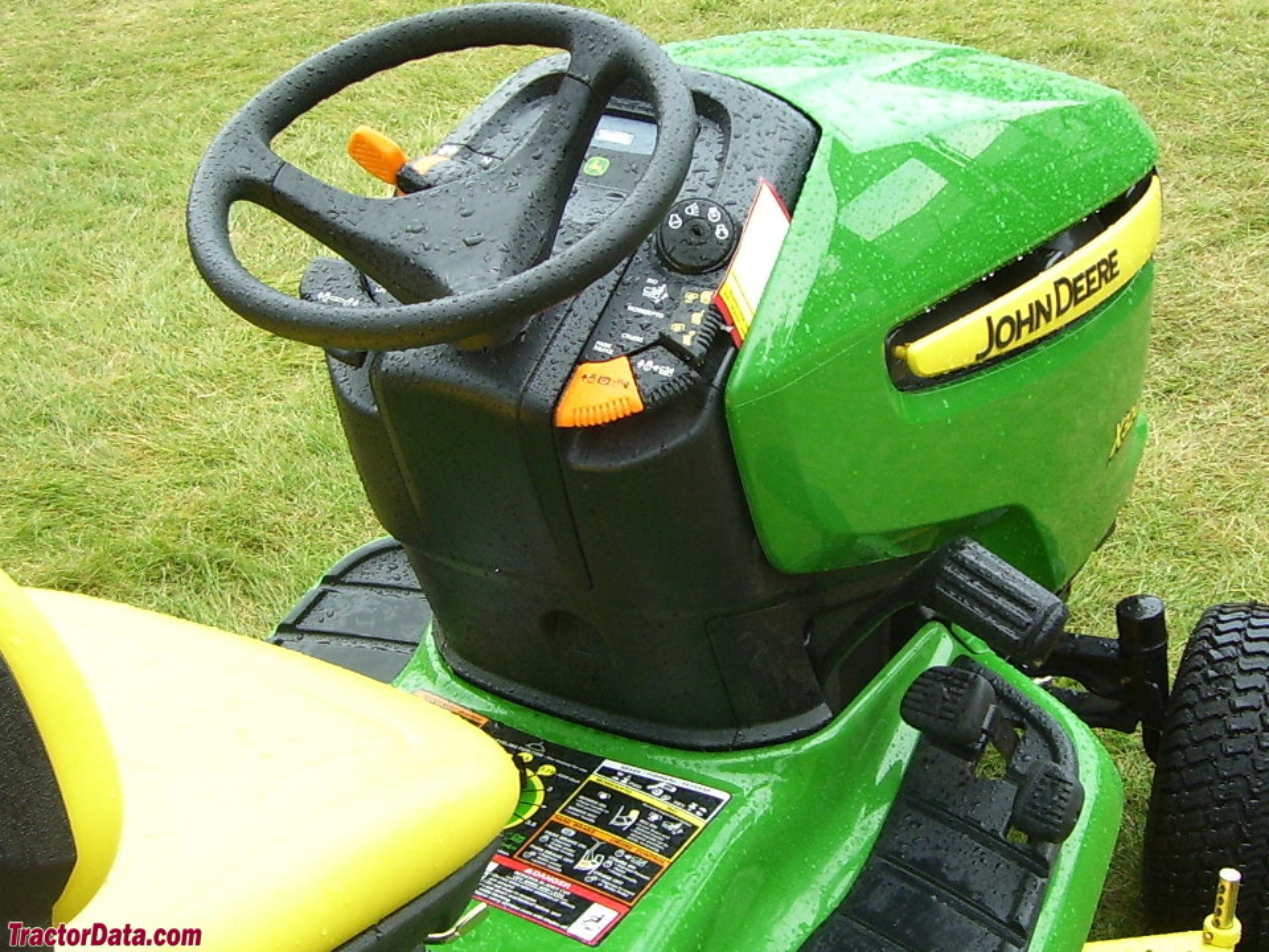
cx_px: 634
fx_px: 1246
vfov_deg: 41.8
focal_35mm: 34
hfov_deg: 54.0
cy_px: 476
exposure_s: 1/180
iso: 80
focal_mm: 5.6
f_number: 2.7
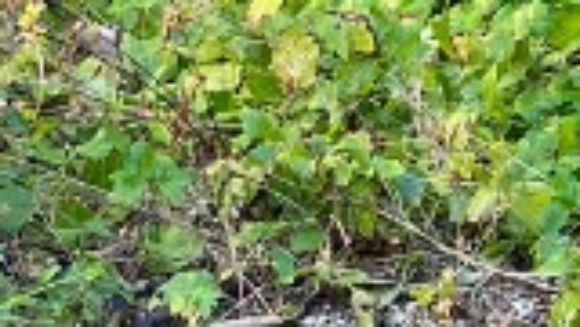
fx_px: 3260
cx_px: 4
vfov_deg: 5.6
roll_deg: +0.7
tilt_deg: -27.8
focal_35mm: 212
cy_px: 632
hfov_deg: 10.1
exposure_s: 1/121
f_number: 1.5
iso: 80
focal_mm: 5.7
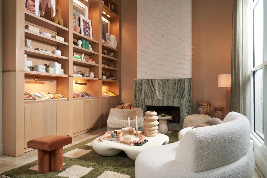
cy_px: 89
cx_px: 134
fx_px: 178
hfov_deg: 73.7
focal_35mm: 24
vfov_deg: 53.1
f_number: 5.6
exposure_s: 1/160
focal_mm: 24
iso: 1600
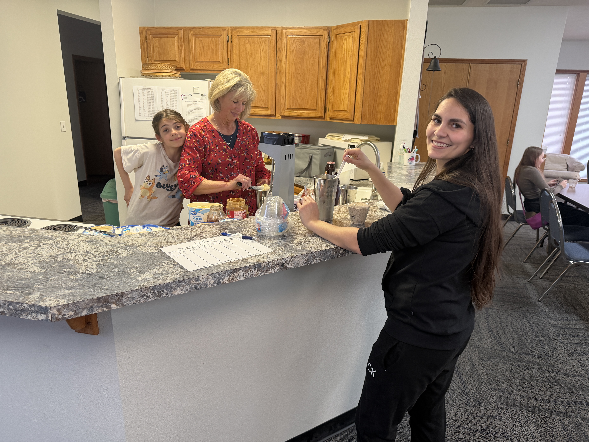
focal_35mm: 24
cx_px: 294
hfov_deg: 71.6
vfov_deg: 56.8
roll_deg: -1.3
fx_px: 408
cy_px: 221
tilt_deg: -16.5
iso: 200
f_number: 1.78
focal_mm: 6.76
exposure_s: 1/60
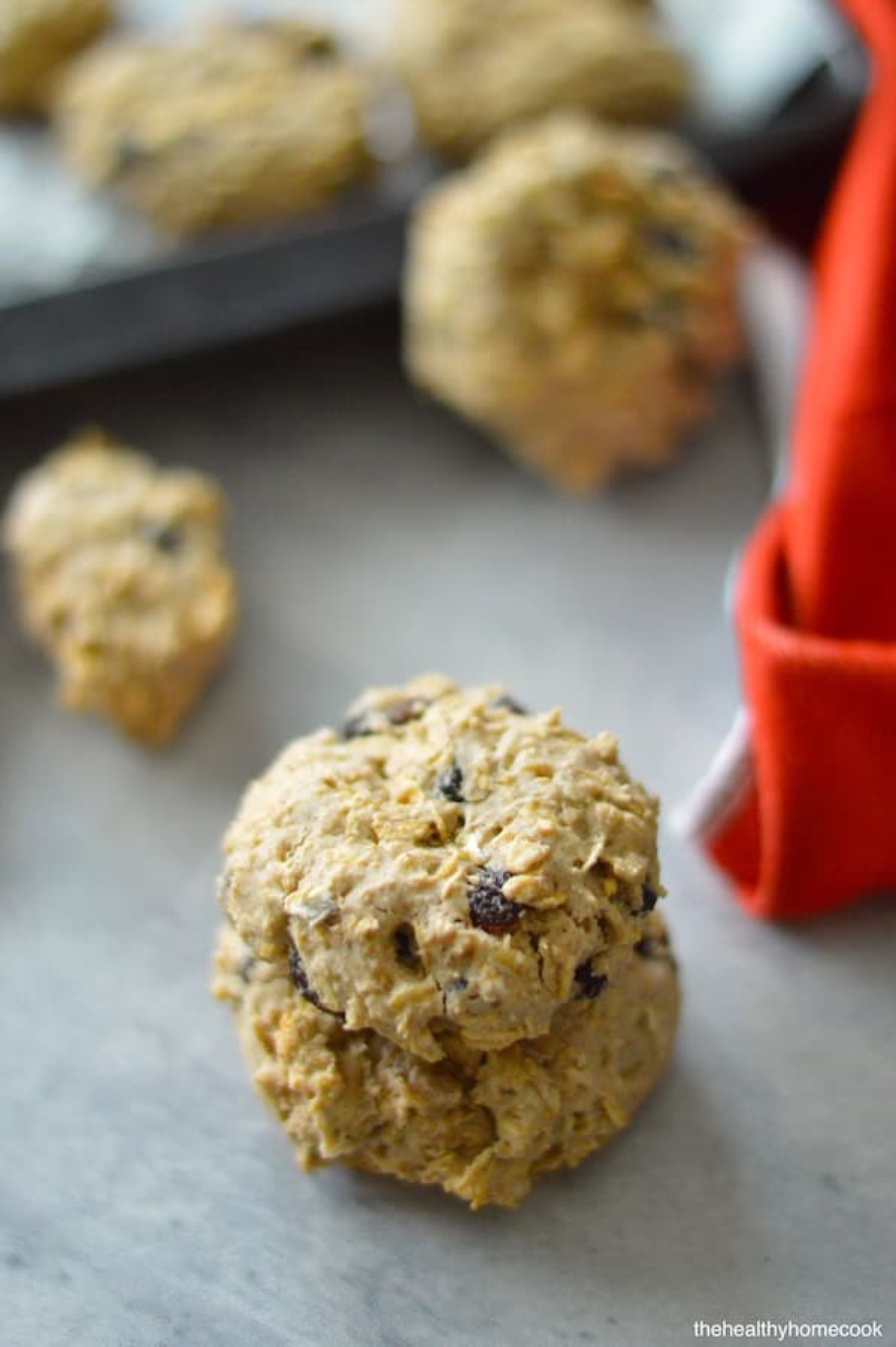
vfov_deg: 27.0
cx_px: 448
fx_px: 2804
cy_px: 674
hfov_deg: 18.2
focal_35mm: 75
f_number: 2
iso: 2000
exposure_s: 1/500
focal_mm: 50
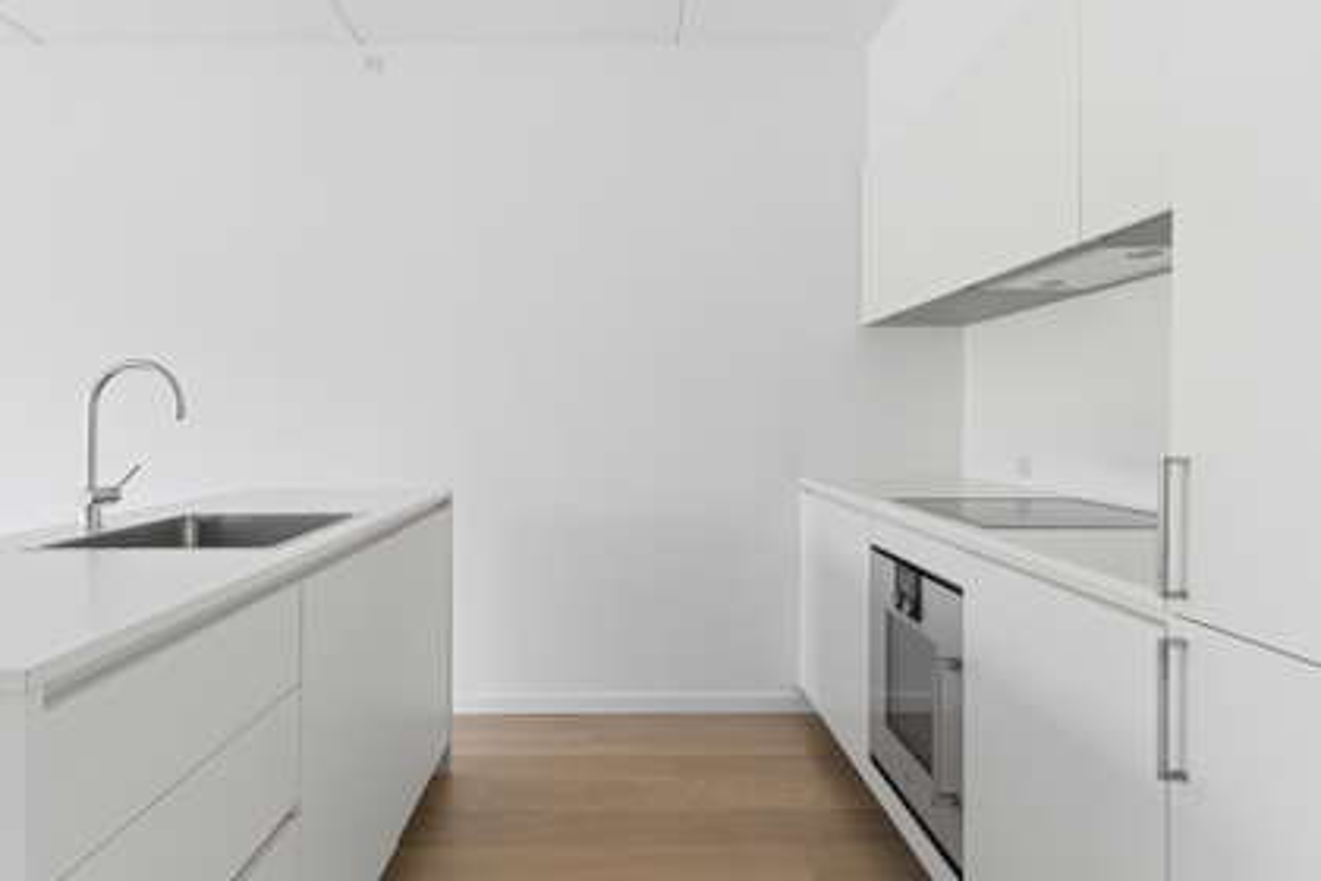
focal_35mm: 20
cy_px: 440
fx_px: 715
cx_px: 660
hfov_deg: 85.4
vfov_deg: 63.2
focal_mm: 13
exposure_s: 1/30
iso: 500
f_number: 8
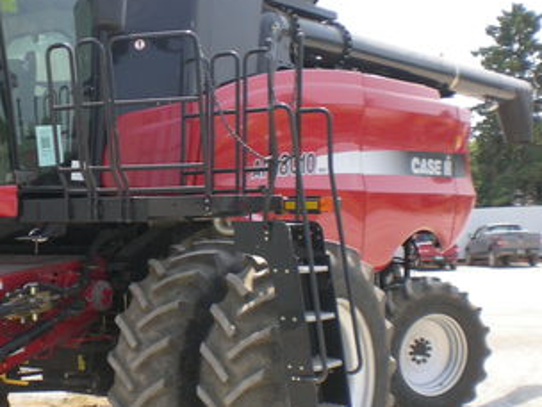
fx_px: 1065
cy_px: 209
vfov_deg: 21.6
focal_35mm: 68
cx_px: 100
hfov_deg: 27.9
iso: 50
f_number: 4.6
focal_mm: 6.3
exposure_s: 1/172
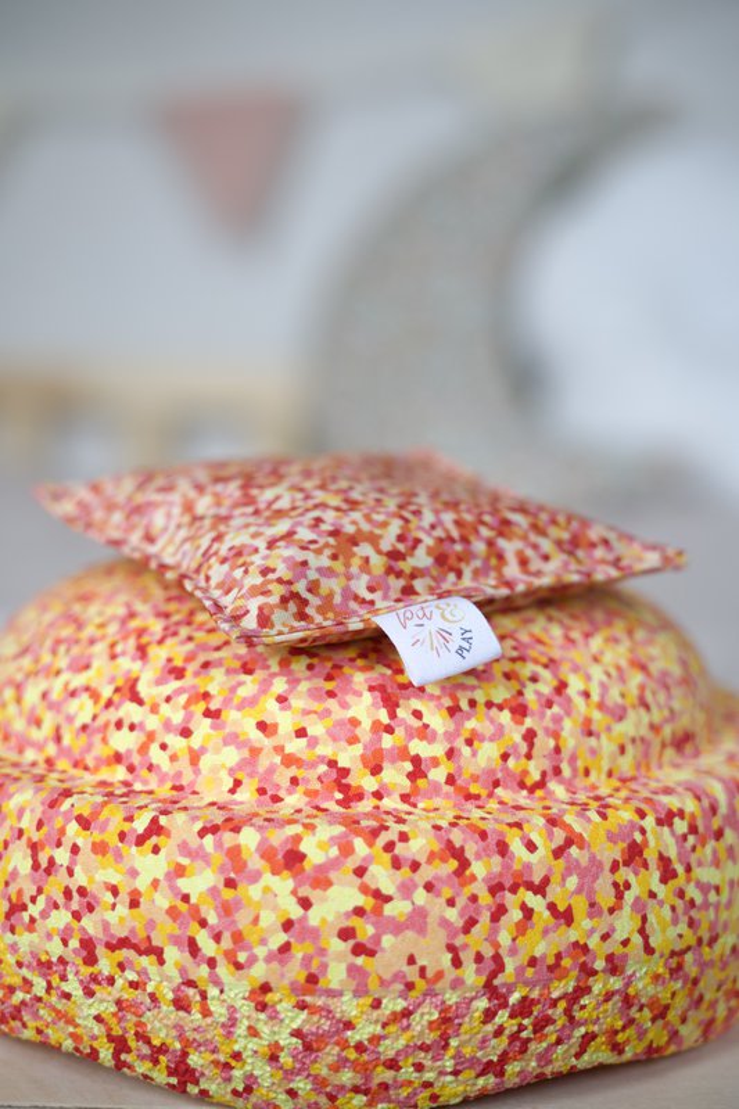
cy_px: 554
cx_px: 370
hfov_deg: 27.0
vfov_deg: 39.6
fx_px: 1540
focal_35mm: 50
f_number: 2.5
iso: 500
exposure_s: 1/125
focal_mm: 50
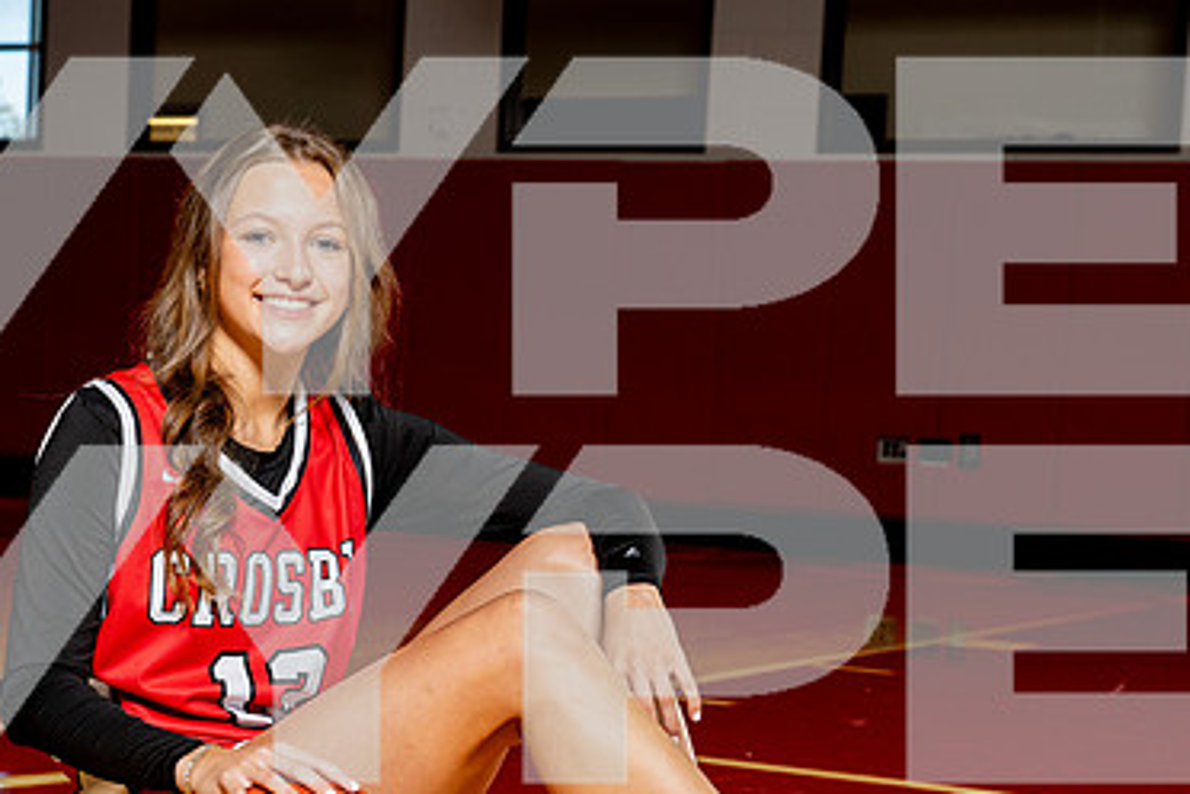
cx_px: 461
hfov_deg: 25.9
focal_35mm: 78
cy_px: 616
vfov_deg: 17.4
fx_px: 2578
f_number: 5.6
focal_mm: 50
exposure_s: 1/250
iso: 400
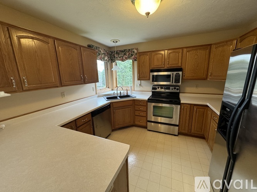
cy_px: 96
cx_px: 128
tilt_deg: -11.8
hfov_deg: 102.1
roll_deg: +1.4
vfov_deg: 85.7
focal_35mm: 14
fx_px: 104
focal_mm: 2.22
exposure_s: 1/120
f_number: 2.2
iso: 250
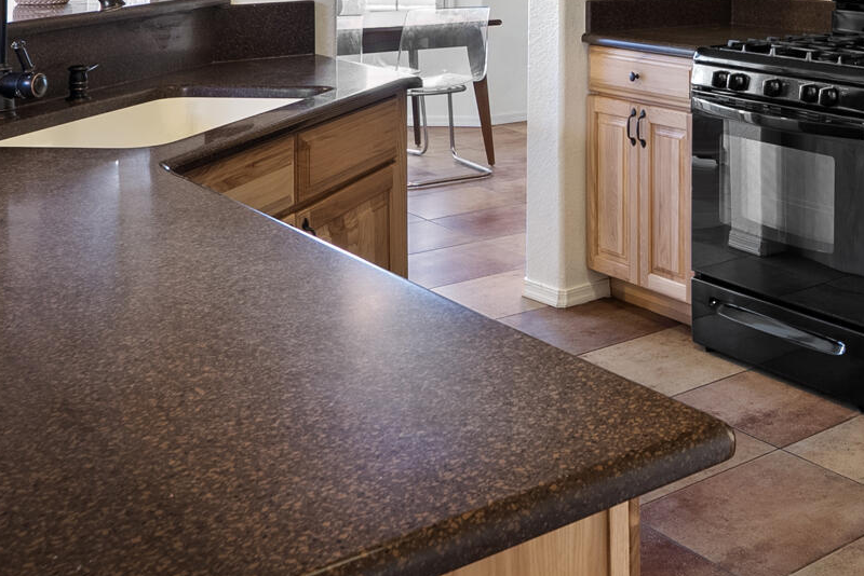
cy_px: -98
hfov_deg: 34.5
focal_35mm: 50
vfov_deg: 24.7
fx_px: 1200
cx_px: 939
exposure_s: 3.2
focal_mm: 16
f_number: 8
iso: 200
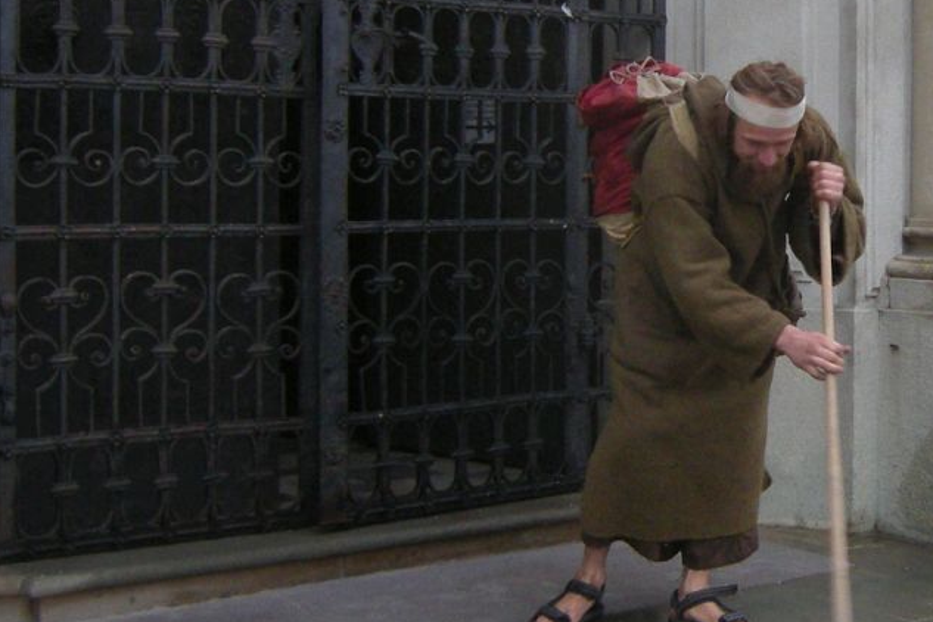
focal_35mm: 69
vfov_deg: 19.7
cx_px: 864
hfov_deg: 28.0
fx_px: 1788
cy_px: 253
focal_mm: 4.7
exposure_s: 1/56.6
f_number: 2.8
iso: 194
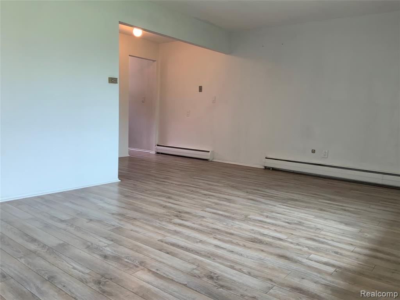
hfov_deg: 61.7
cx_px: 200
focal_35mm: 29
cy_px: 150
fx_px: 335
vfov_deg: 48.2
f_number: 1.8
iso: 40
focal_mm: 3
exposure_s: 1/60
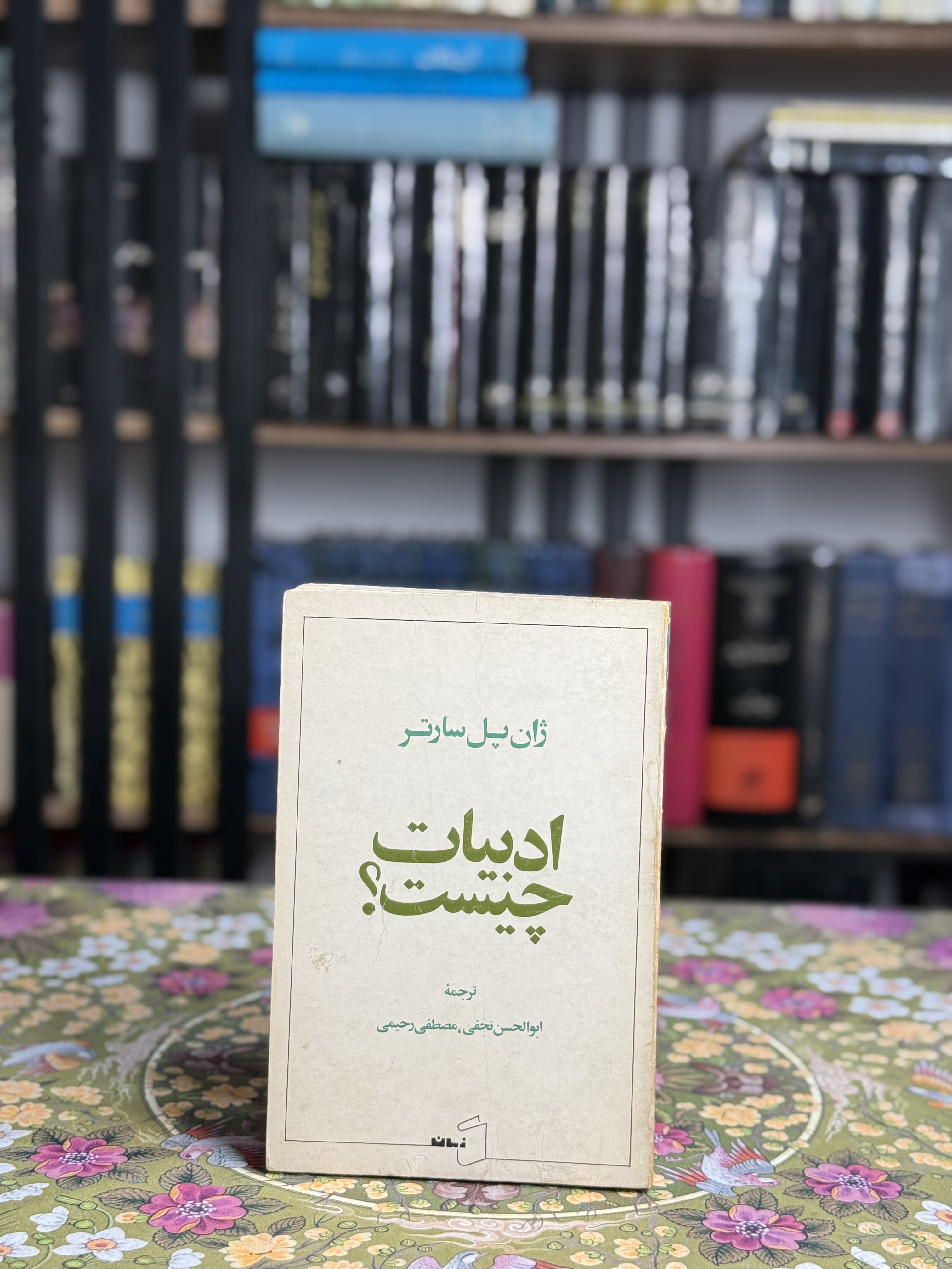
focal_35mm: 48
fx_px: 1760
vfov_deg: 39.7
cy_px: 634
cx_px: 476
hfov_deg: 30.3
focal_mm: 6.76
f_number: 1.78
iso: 64
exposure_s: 1/100
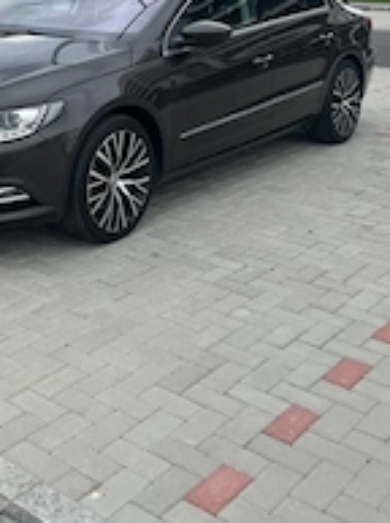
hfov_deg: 26.5
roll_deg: -0.8
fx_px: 814
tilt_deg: -9.1
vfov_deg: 34.0
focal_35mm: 54
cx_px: 87
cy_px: 68
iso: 50
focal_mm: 5.7
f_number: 1.5
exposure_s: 1/1009
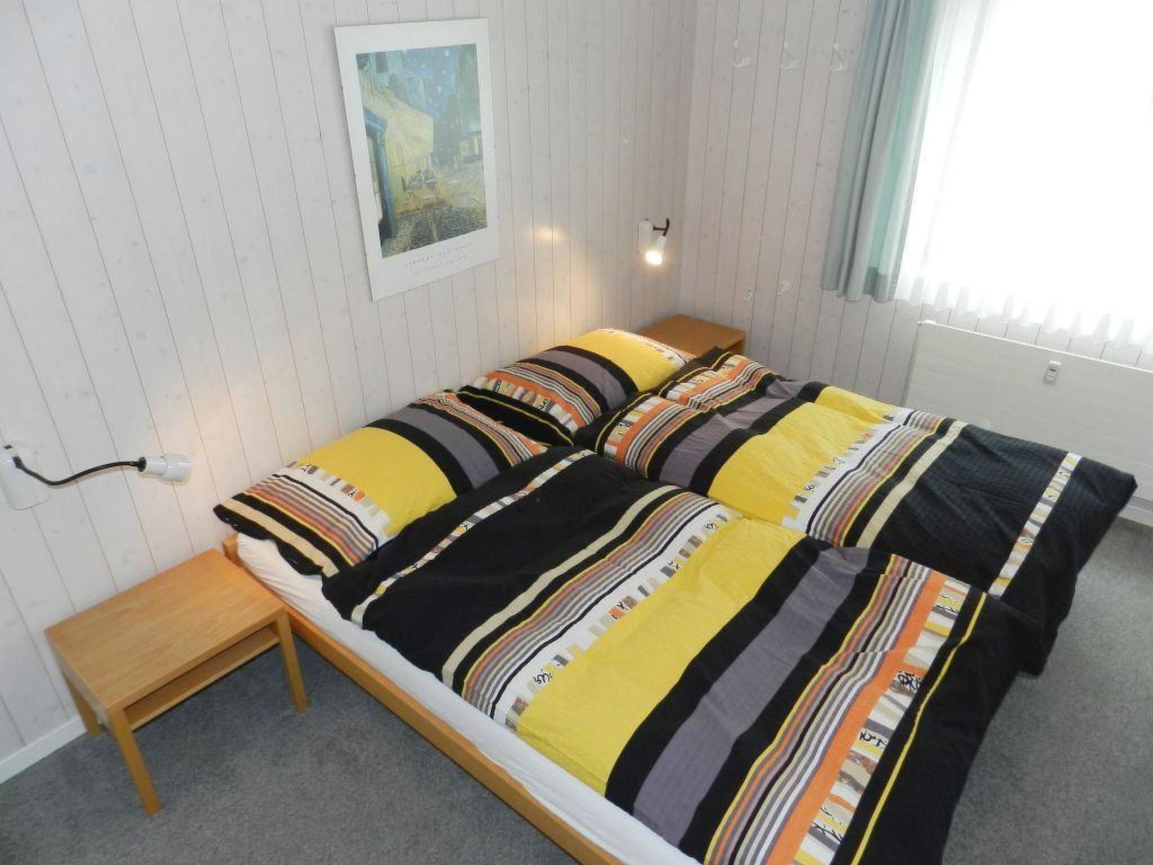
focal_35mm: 23
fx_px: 766
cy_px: 432
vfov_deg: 58.9
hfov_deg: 73.9
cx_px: 576
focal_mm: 4
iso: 200
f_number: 3.4
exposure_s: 1/30
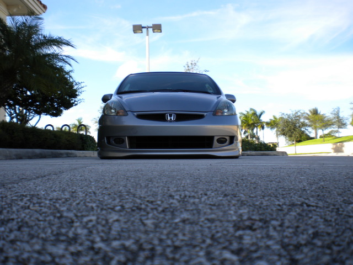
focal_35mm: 35
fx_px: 357
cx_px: 176
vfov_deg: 40.7
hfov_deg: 52.6
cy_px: 132
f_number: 4.6
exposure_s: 1/245
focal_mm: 6.3
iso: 80
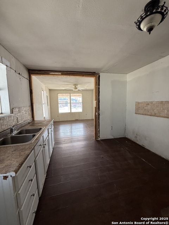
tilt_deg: -5.8
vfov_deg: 102.1
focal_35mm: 14
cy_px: 112
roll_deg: +1.5
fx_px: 91
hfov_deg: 85.7
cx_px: 84
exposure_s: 1/99
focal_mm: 2.22
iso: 100
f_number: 2.2
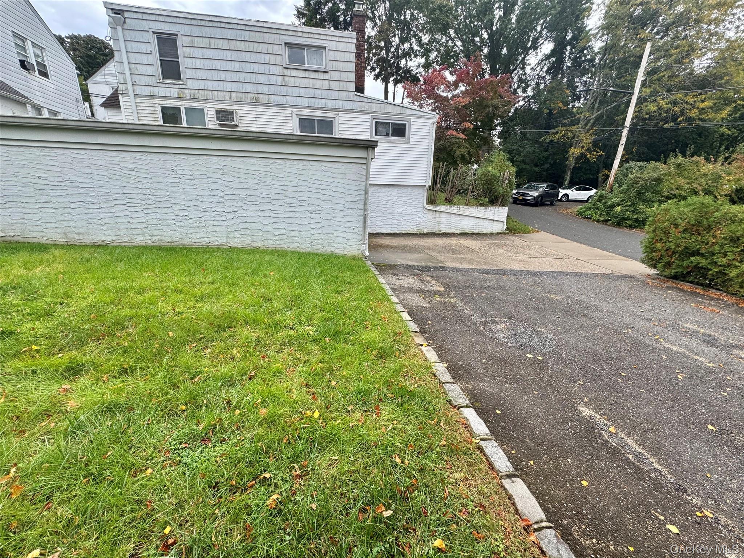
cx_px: 372
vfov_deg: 85.7
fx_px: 301
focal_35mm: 14
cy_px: 279
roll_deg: -0.9
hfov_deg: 102.1
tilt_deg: -14.5
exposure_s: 1/379
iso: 40
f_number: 2.2
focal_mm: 2.22
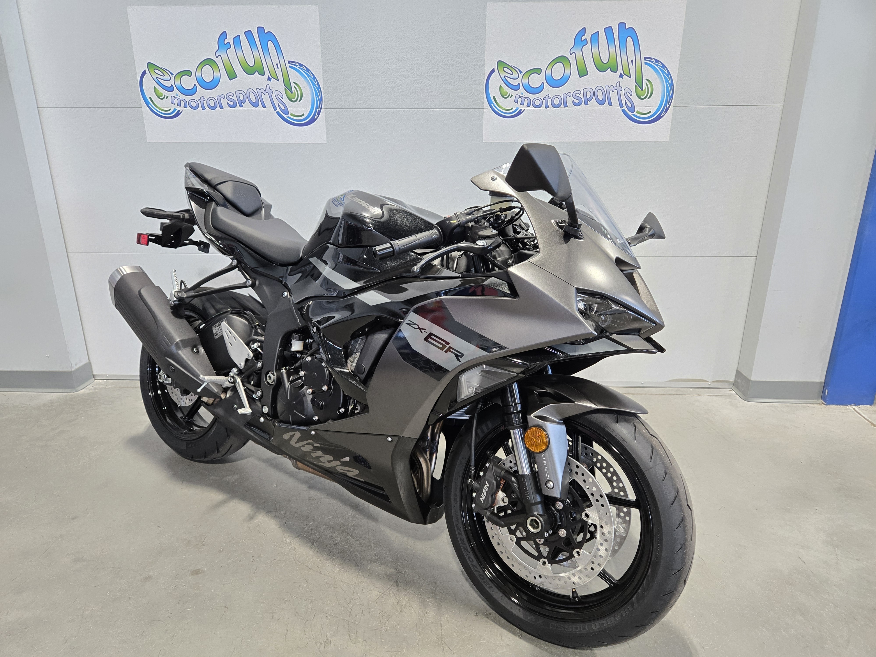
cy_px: 328
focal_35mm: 23
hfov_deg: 73.9
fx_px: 582
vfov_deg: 58.9
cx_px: 438
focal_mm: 5.4
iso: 320
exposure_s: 1/120
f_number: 1.8
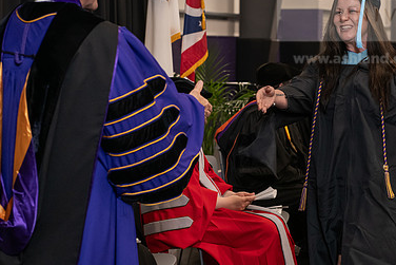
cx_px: 245
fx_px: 1188
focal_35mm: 108
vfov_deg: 12.7
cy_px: 81
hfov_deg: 18.9
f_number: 5
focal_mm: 70
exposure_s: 1/125
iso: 2000
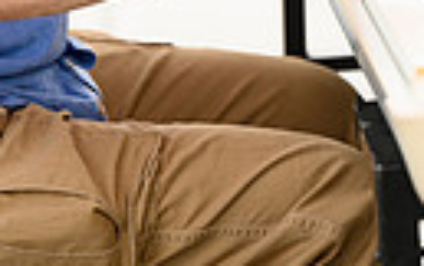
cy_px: -250
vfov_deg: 4.0
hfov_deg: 6.4
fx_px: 3818
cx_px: 120
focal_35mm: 330
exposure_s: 1/1000
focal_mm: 93
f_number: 2.8
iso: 400
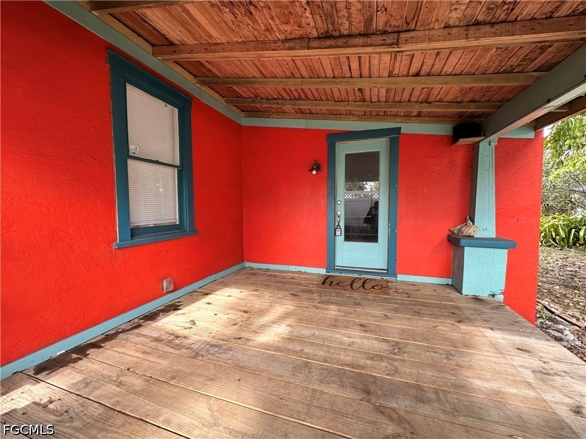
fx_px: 237
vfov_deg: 85.7
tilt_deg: -2.8
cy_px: 220
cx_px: 293
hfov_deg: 102.1
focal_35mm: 14
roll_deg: +0.2
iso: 100
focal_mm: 2.22
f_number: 2.2
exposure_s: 1/99
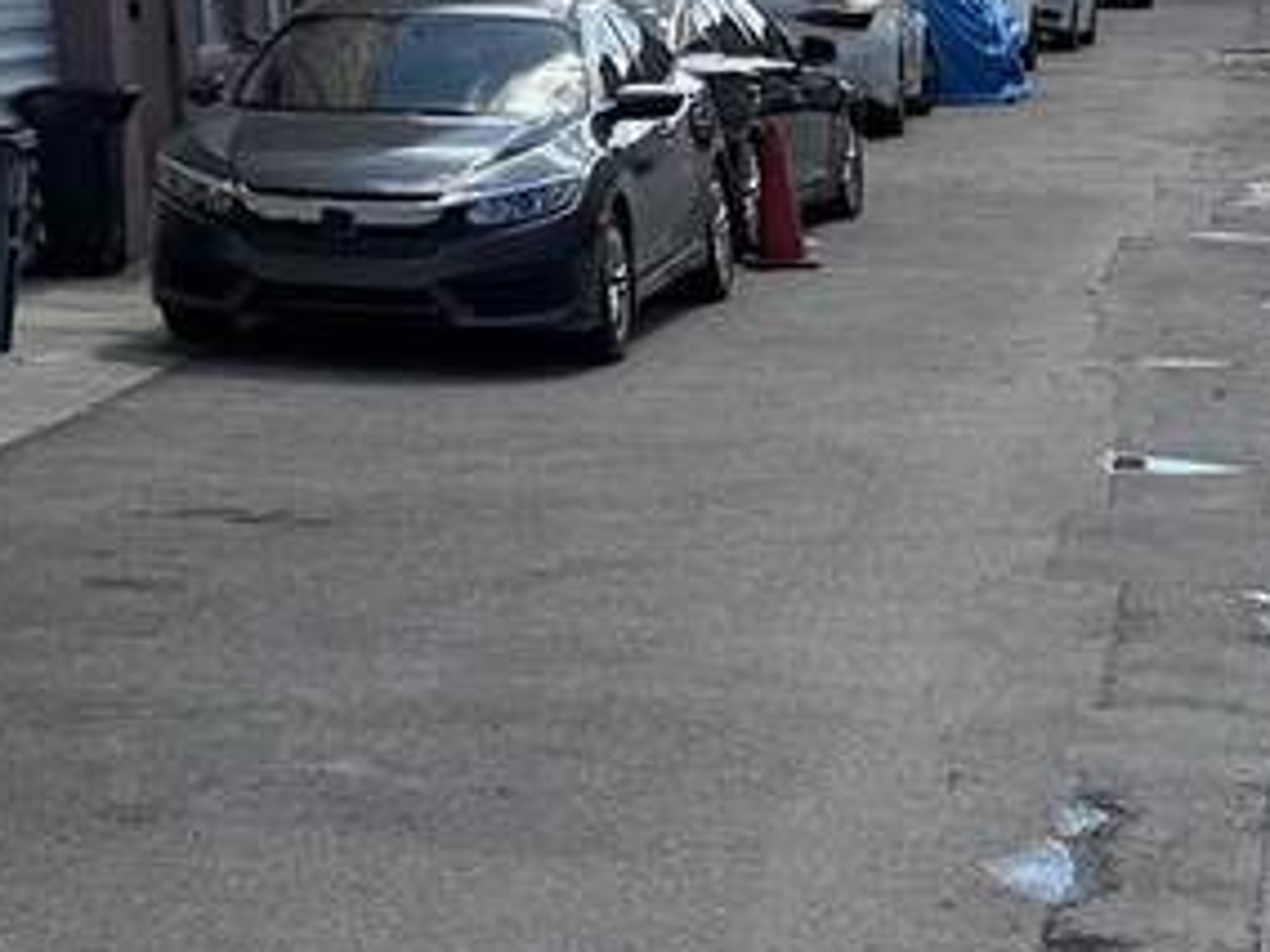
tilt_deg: +10.6
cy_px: -813
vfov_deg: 12.4
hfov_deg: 15.6
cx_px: -1029
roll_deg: +1.1
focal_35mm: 108
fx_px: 3962
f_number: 1.78
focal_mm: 6.76
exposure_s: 1/7353
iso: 125
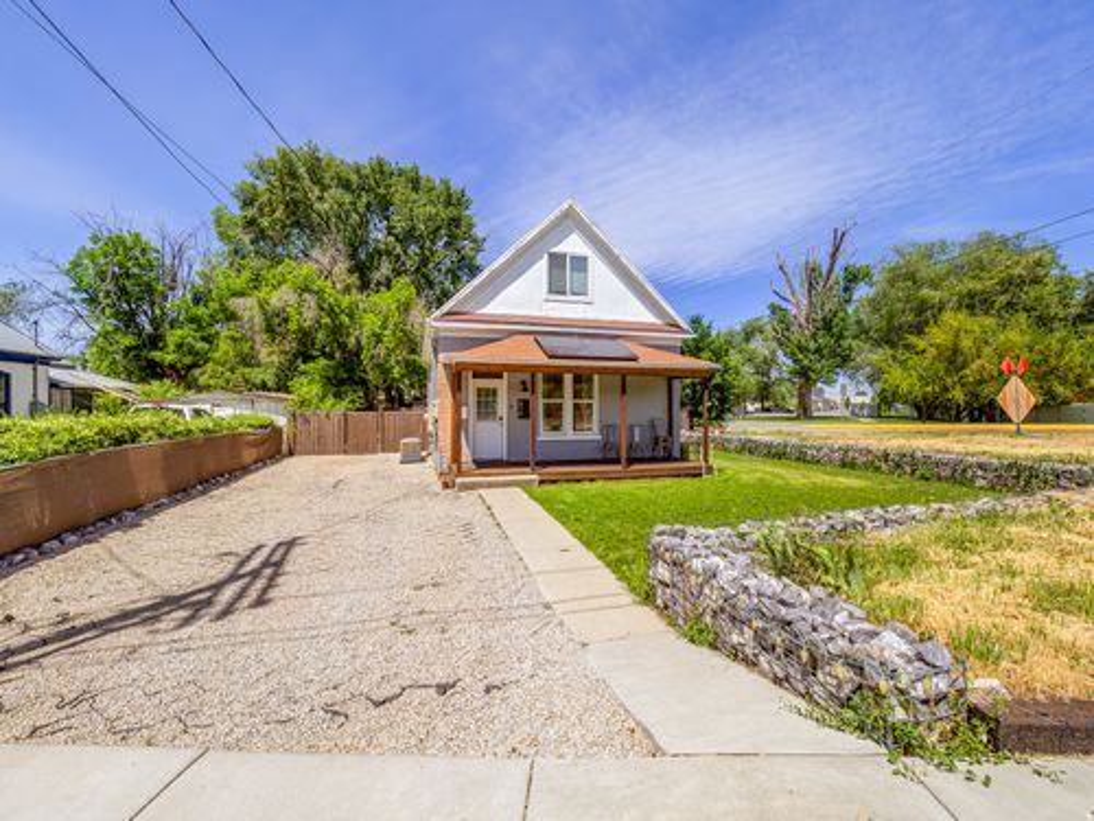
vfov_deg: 85.7
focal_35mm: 14
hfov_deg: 102.1
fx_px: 442
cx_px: 547
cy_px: 410
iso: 200
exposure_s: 1/200
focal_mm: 7
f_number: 6.3
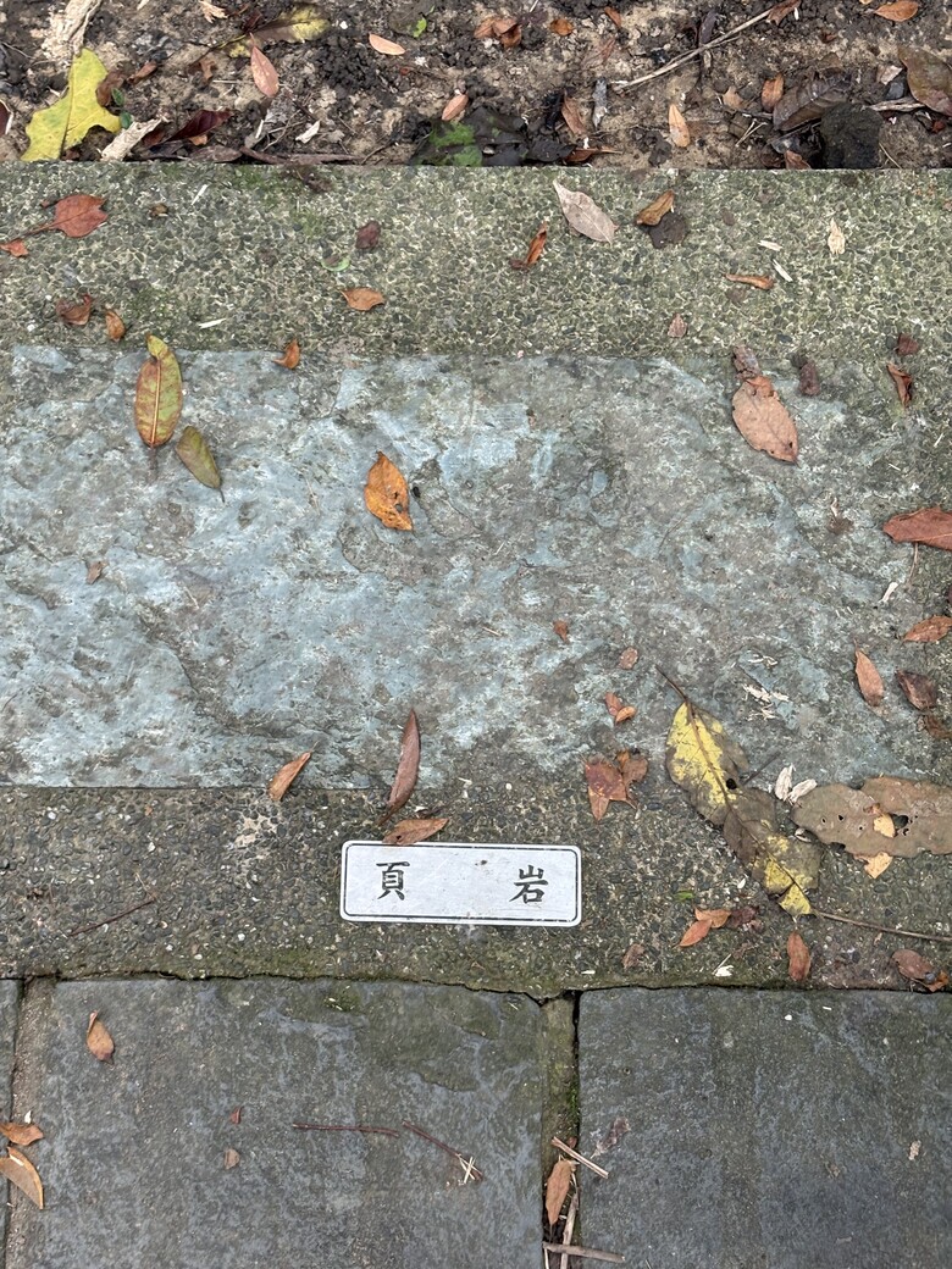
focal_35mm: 52
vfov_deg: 36.8
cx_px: 476
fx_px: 1907
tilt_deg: -75.8
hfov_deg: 28.0
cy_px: 634
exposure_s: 1/60
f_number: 1.6
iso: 125
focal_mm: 5.96
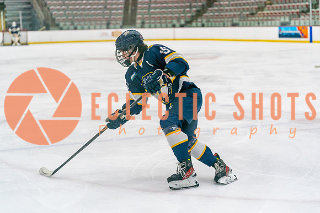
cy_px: 102
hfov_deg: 27.2
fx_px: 660
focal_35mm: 74
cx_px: 167
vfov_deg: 18.4
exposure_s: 1/1250
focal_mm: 70
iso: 3200
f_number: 2.8
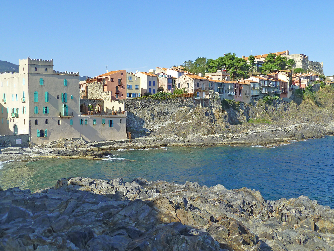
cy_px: 126
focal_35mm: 40
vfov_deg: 36.0
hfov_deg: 46.8
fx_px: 386
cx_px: 167
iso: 80
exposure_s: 1/400
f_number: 4
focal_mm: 6.5
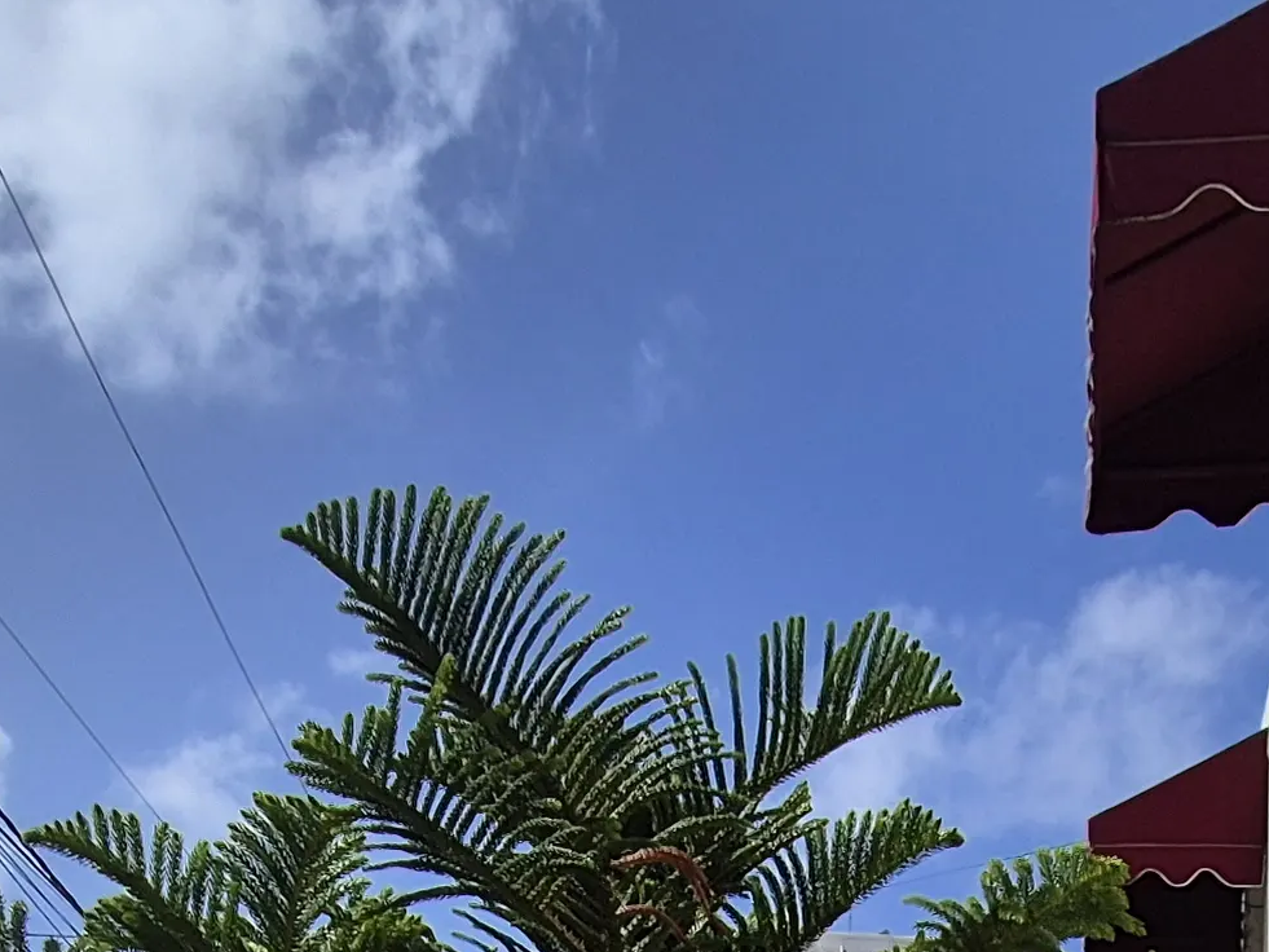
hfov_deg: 35.7
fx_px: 1943
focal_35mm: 53
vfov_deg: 19.1
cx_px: 863
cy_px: 1815
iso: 50
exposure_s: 1/4560
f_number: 2.2
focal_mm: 2.2
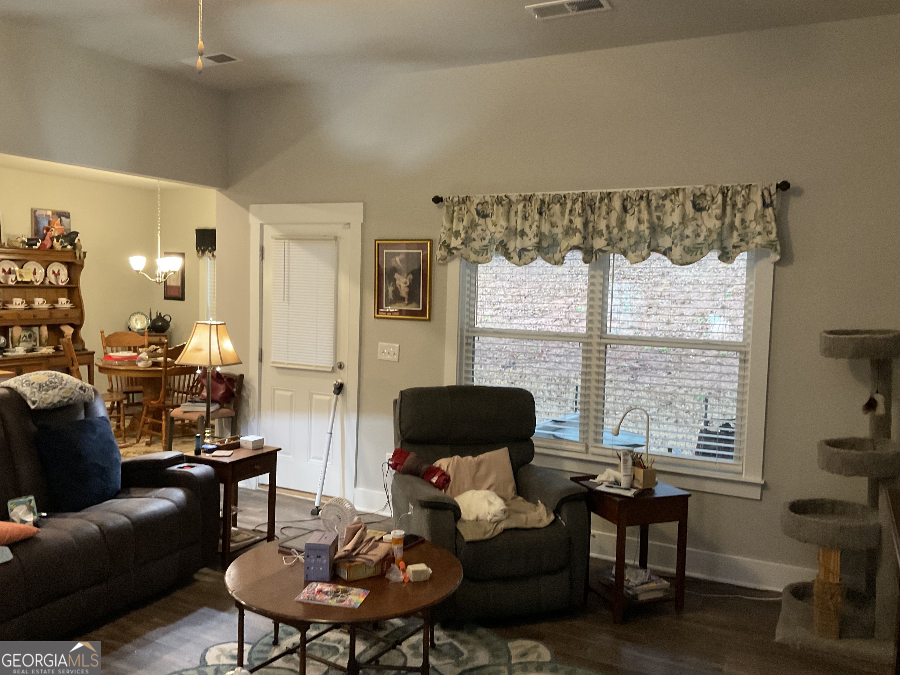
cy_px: 338
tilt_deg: -3.8
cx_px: 450
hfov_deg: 61.7
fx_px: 754
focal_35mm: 29
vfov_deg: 48.2
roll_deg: -2.0
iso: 250
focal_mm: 3
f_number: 1.8
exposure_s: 1/40
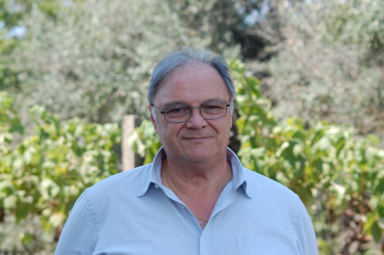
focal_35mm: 105
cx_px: 192
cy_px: 128
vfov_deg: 13.0
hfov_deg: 19.5
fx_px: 1119
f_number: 5.6
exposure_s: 1/500
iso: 360
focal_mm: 70
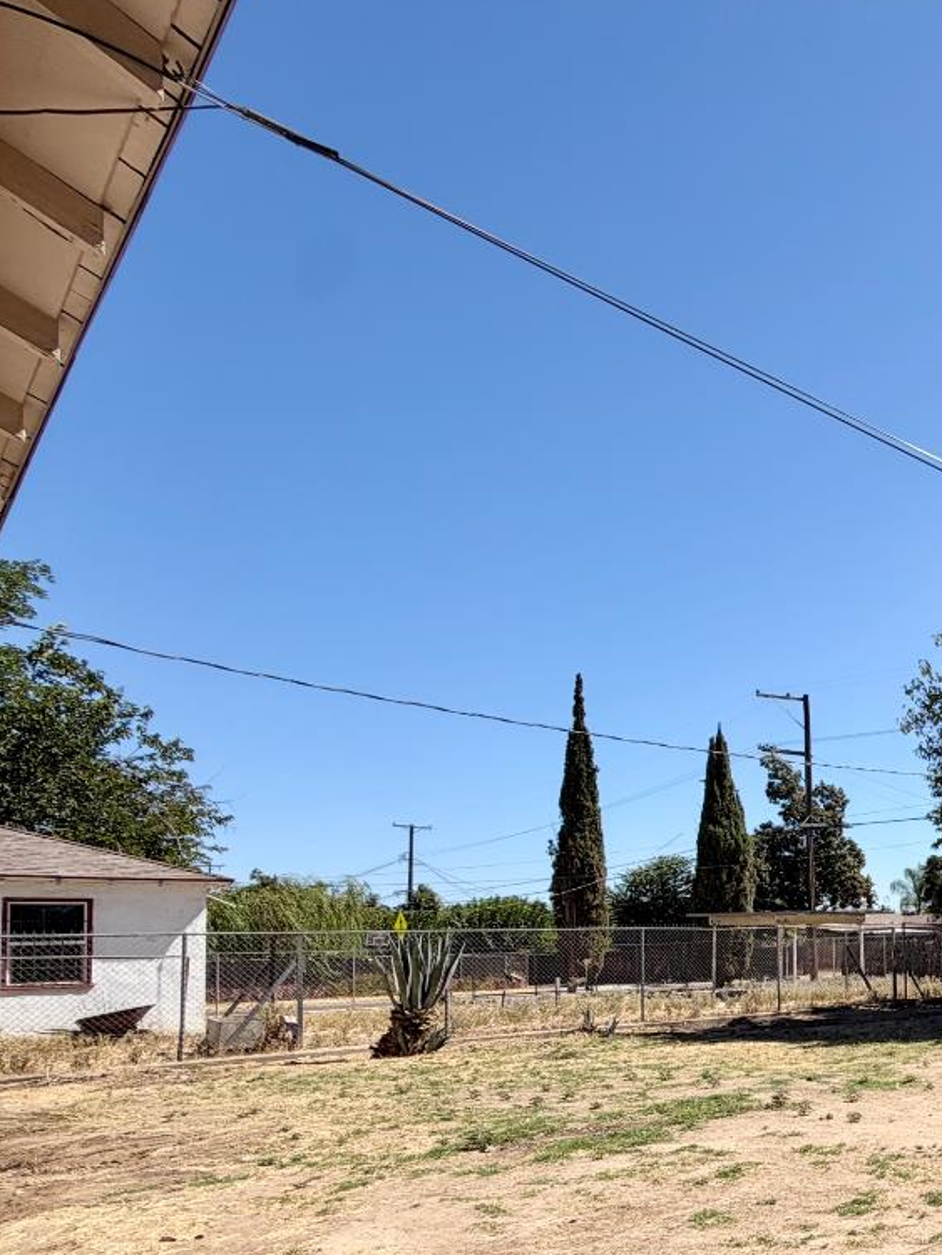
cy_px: 898
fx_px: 1015
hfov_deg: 37.1
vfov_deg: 60.9
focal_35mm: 28
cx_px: 1144
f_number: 2.2
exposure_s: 1/955
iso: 20
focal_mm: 2.22
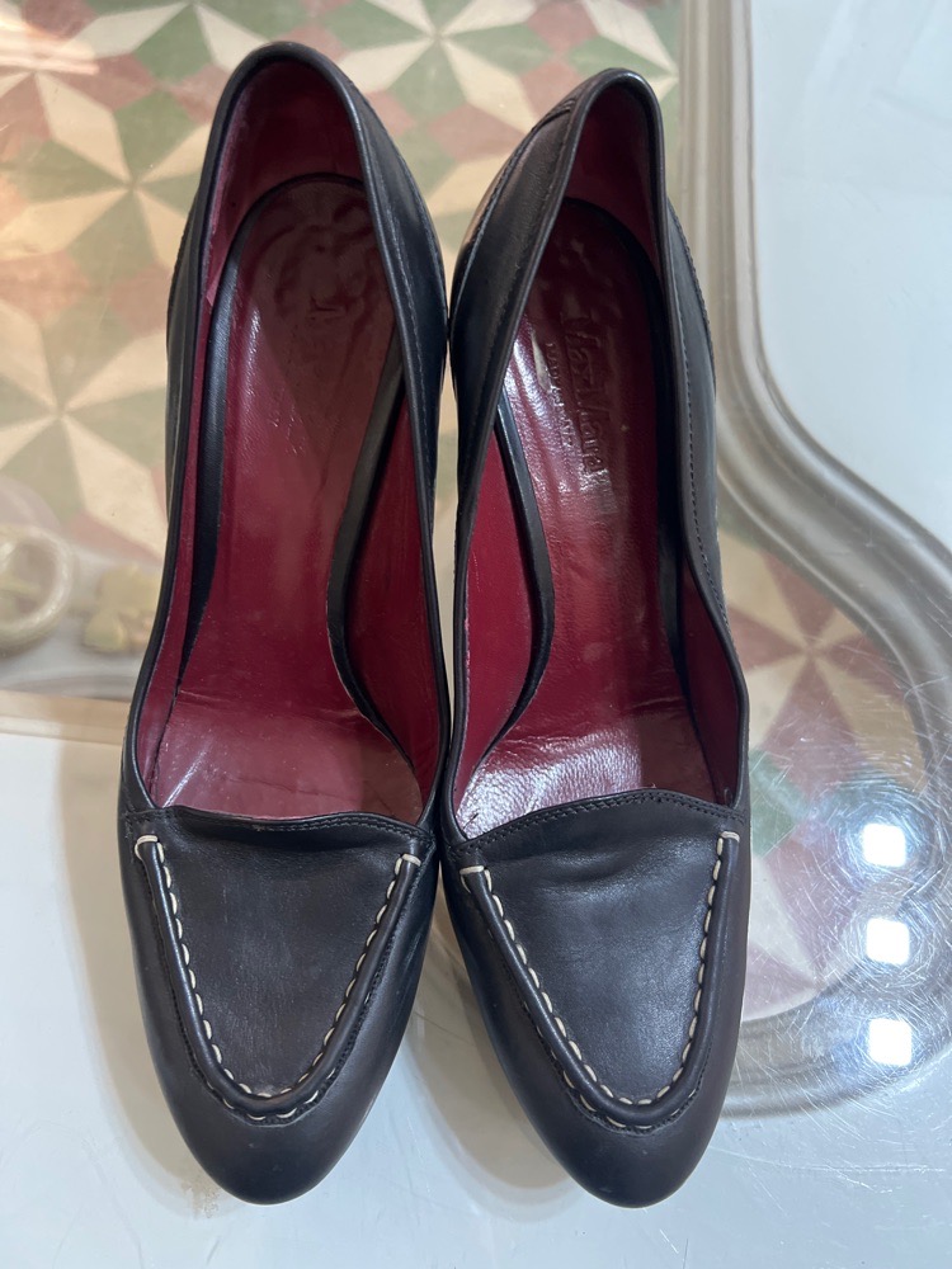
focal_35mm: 26
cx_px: 476
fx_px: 953
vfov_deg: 67.3
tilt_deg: -67.2
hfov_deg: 53.1
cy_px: 634
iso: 400
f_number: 1.5
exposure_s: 1/50
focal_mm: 5.7
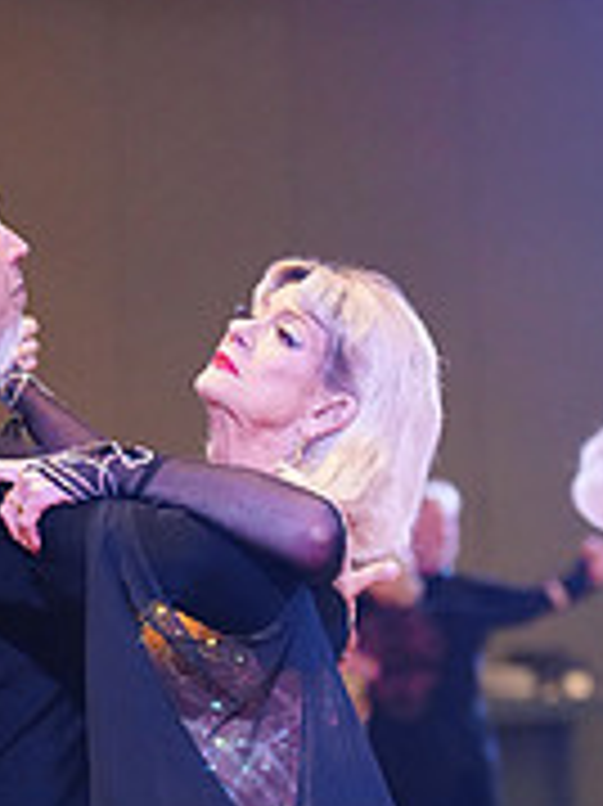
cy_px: 1022
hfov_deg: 5.9
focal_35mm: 252
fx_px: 5860
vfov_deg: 7.8
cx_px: 205
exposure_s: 1/400
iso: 5000
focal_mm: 81
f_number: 2.8
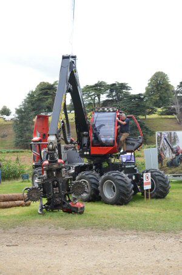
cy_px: 138
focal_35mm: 39
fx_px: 297
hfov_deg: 34.1
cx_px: 91
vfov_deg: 49.6
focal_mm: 26
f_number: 8
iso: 1600
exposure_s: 1/800
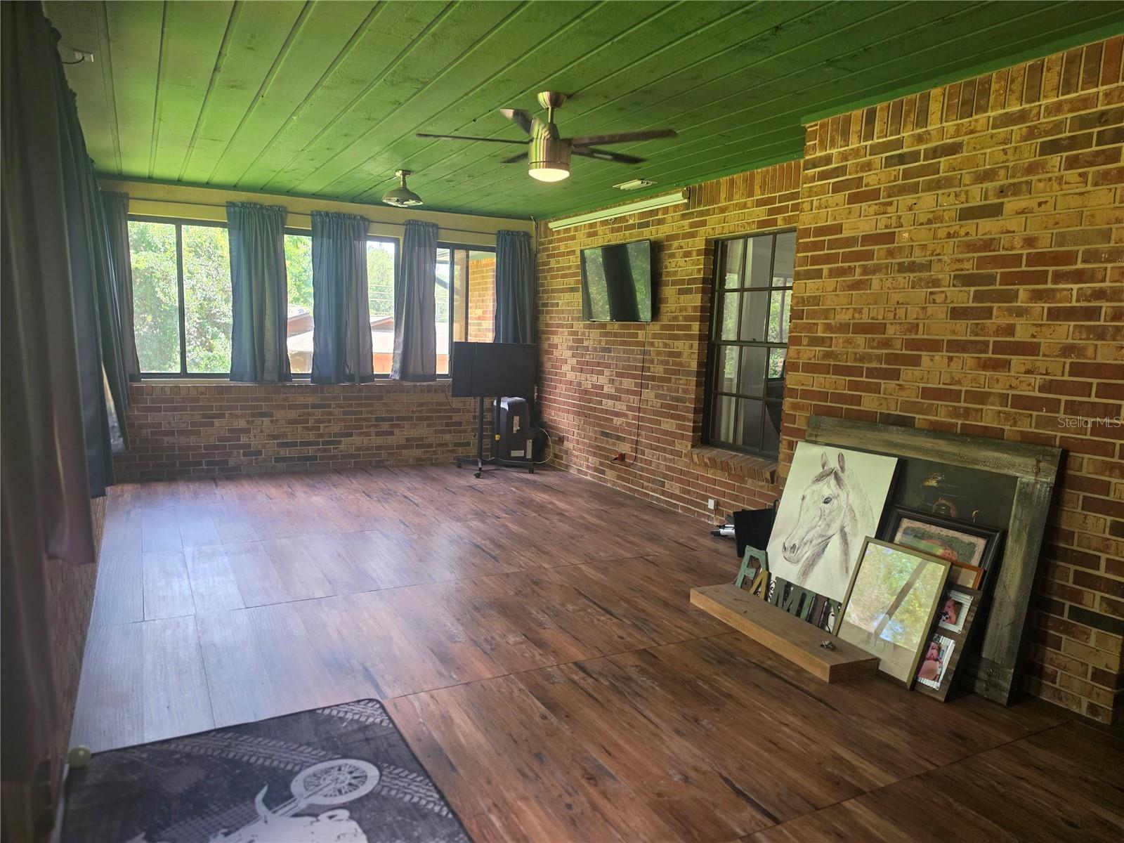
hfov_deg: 73.9
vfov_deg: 58.9
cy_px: 422
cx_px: 562
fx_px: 747
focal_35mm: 23
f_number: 1.4
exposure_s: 1/120
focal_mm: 6.5
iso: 250
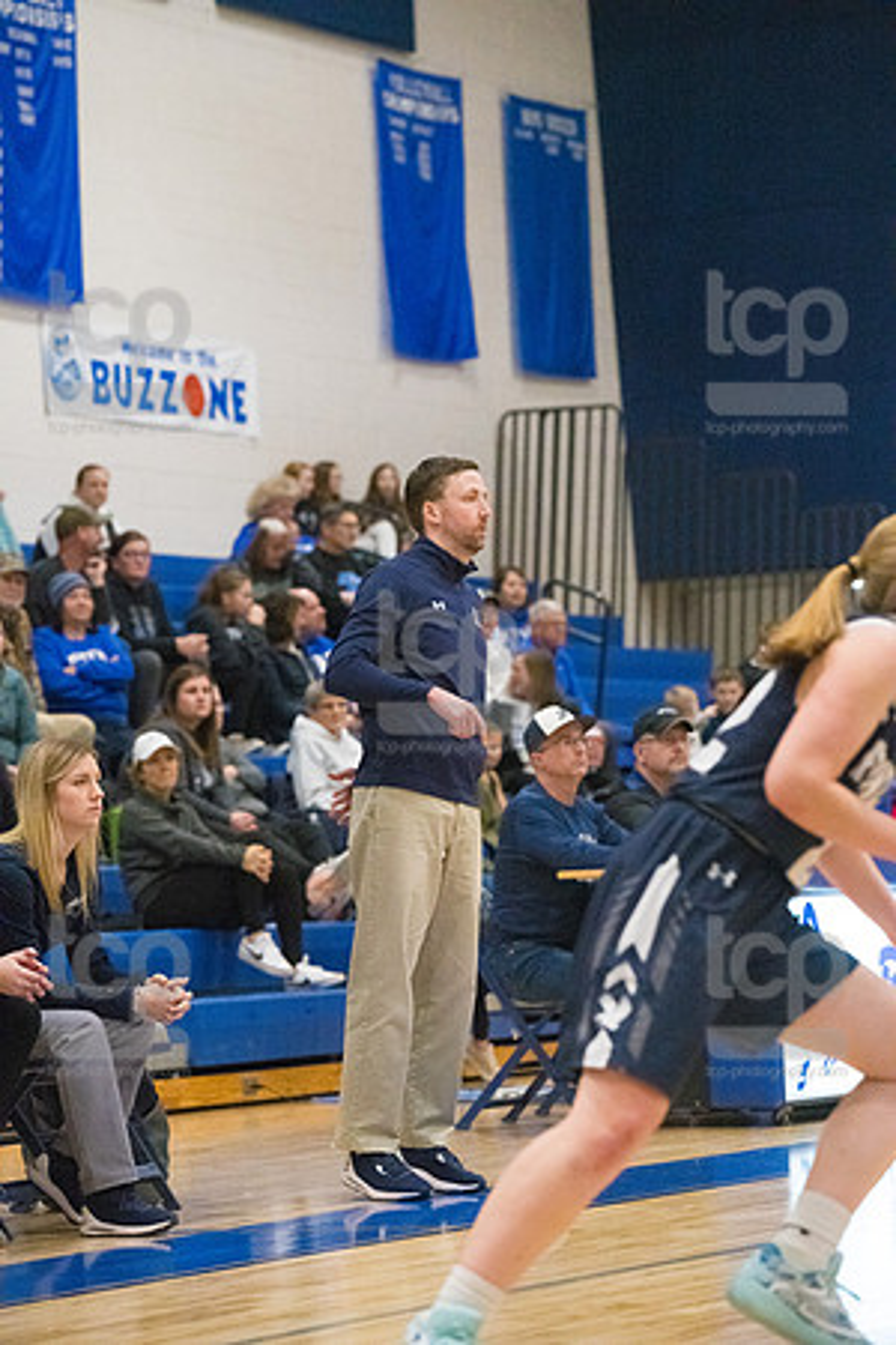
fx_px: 5600
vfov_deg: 13.7
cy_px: 672
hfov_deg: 9.1
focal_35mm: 150
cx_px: 448
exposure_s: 1/1600
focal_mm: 150
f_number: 4.5
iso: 10000
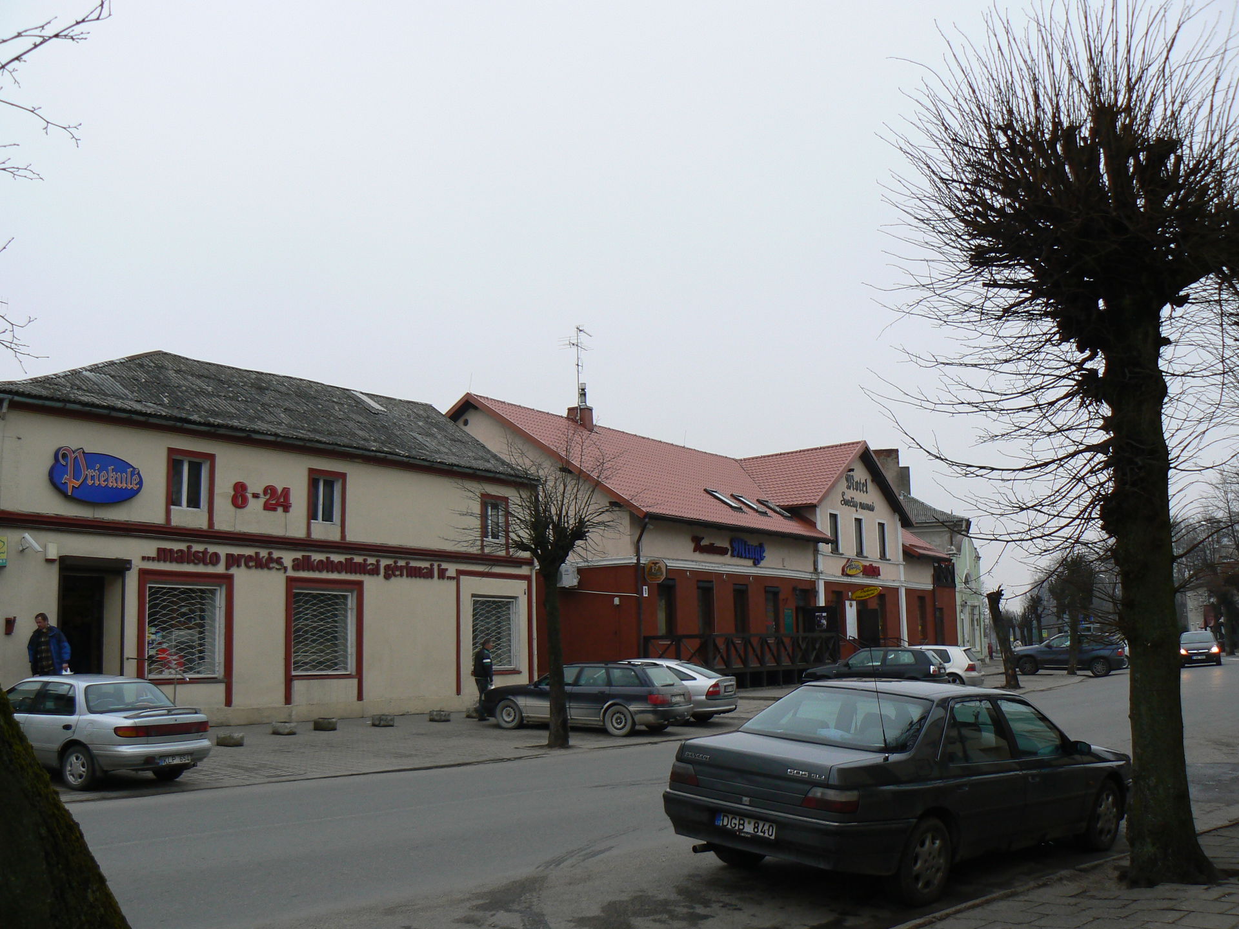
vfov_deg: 39.7
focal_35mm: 36
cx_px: 620
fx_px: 1289
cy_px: 464
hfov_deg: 51.4
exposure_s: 1/125
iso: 80
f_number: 4
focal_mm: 6
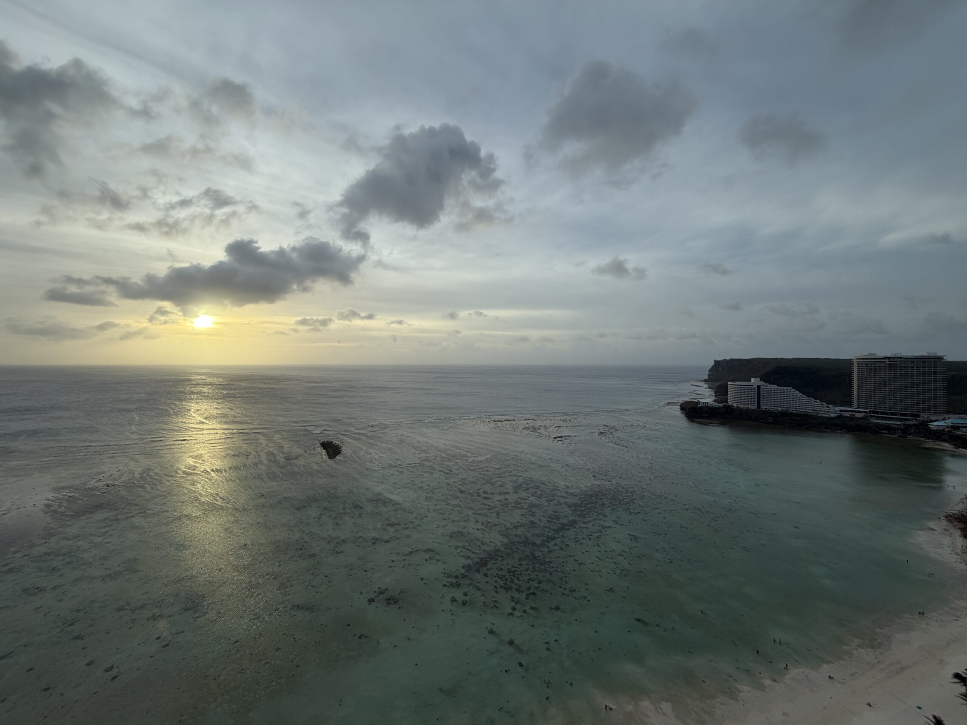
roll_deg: +0.0
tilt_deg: -0.1
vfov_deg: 85.7
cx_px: 484
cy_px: 362
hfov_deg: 102.1
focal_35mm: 14
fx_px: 391
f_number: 2.2
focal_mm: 2.22
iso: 40
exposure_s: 1/502
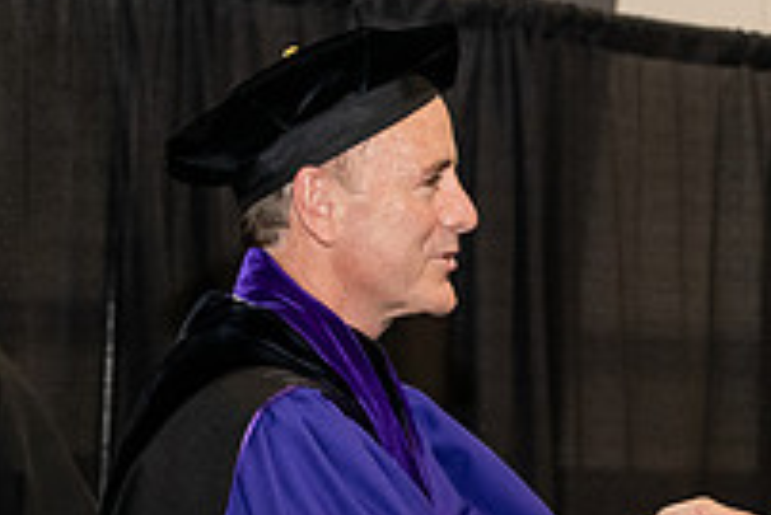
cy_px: 380
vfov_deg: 6.8
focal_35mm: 201
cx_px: 935
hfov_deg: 10.1
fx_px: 4308
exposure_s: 1/200
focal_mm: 70
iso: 2500
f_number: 5.6
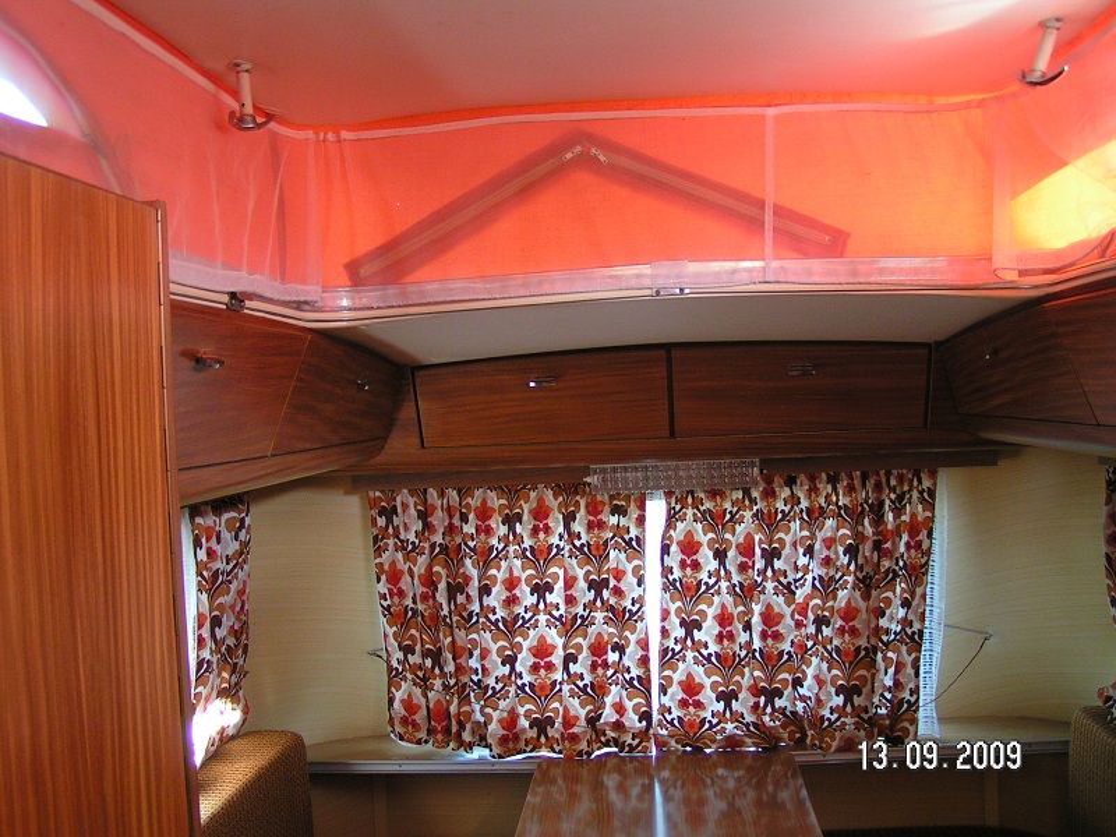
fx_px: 1225
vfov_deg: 37.7
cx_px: 558
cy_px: 418
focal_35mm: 38
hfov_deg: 49.0
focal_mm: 5.8
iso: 100
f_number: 2.8
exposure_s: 1/40
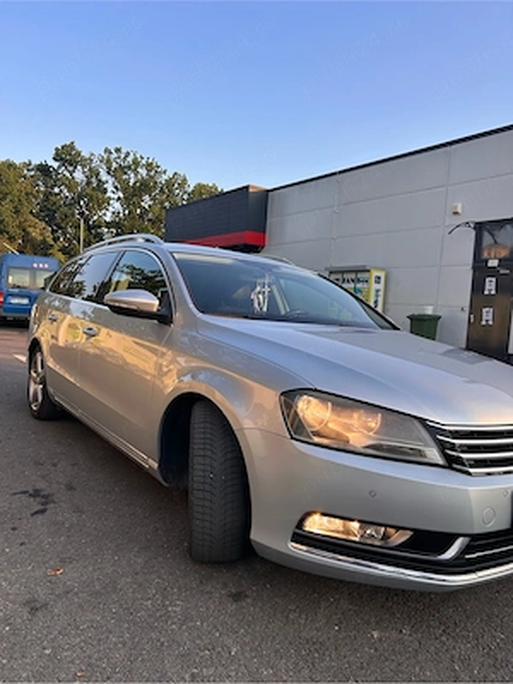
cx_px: 256
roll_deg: -4.1
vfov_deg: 67.3
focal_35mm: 26
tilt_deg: -4.5
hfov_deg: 53.1
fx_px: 514
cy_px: 342
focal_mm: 5.7
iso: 50
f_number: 1.5
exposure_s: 1/797
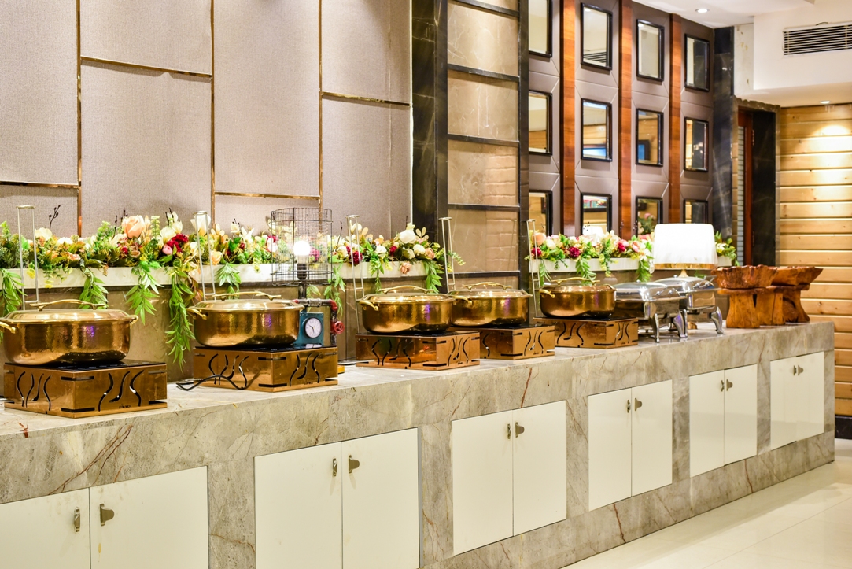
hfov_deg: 39.6
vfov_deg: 27.0
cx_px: 426
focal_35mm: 50
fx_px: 1184
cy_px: 284
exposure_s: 1/20
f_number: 7.1
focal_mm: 50
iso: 640
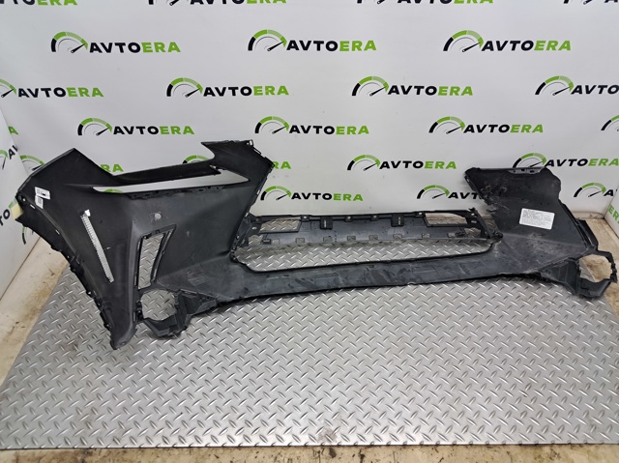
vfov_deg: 51.3
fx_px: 482
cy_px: 232
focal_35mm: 27
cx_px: 310
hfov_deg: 65.4
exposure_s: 1/50
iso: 80
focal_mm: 4
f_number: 1.8
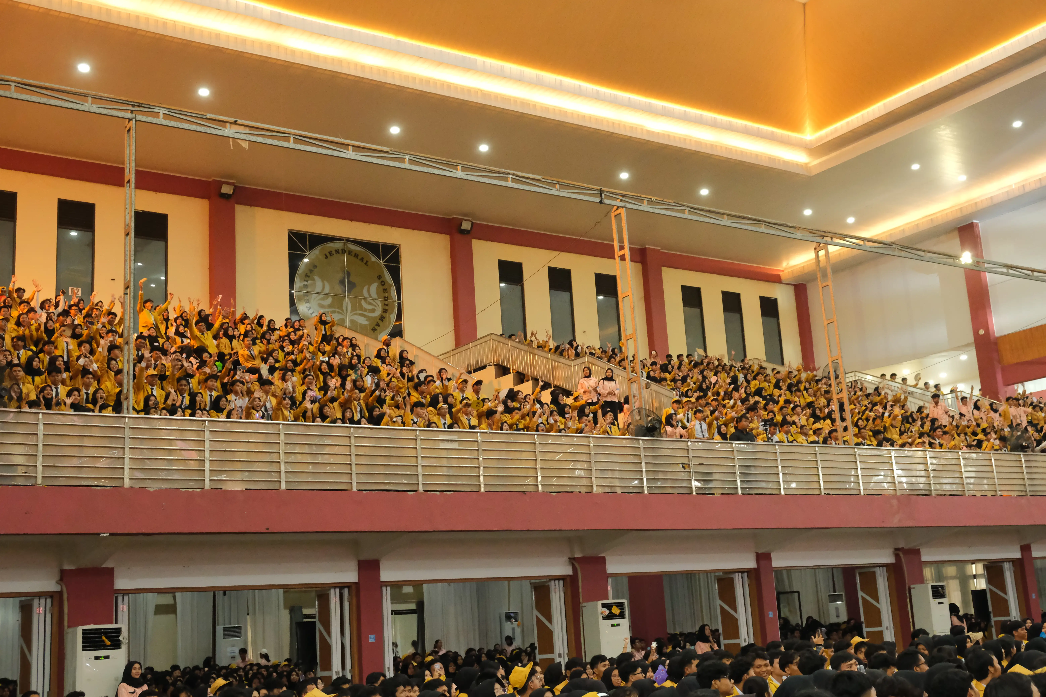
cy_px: 348
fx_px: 1220
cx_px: 523
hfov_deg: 46.4
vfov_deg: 31.9
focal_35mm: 42
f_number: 4.5
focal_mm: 27.7
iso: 10000
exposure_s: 1/160
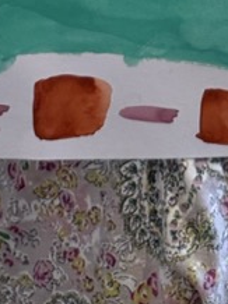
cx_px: 192
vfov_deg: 11.5
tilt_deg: -2.6
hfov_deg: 10.5
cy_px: -427
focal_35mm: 141
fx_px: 1241
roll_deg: +2.0
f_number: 1.78
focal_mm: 6.76
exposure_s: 1/50
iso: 200
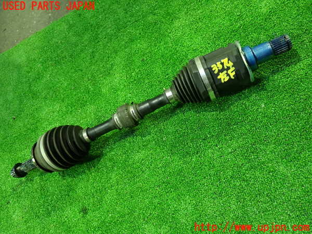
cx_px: 156
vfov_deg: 46.8
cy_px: 117
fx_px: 270
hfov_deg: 60.0
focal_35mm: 30
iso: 800
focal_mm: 5.4
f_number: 2.3
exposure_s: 1/30
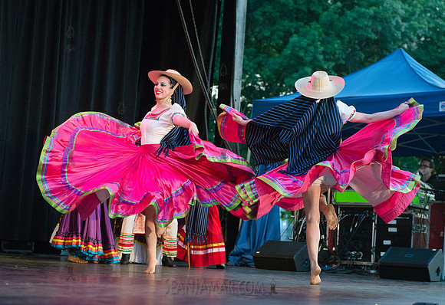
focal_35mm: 76
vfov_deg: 18.2
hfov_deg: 26.3
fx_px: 953
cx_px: 200
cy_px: 163
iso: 4000
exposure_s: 1/1250
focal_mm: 70
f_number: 2.8
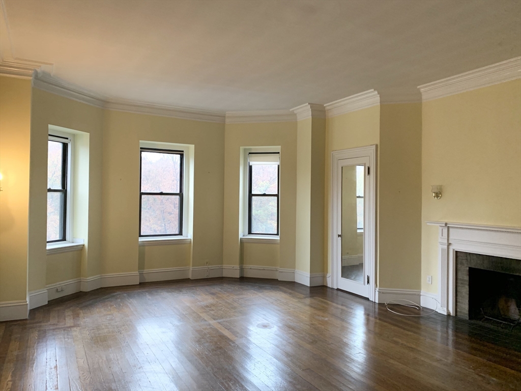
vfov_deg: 53.1
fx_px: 391
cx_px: 260
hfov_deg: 67.3
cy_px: 196
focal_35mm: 26
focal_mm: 4.25
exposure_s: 1/60
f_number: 1.8
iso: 250
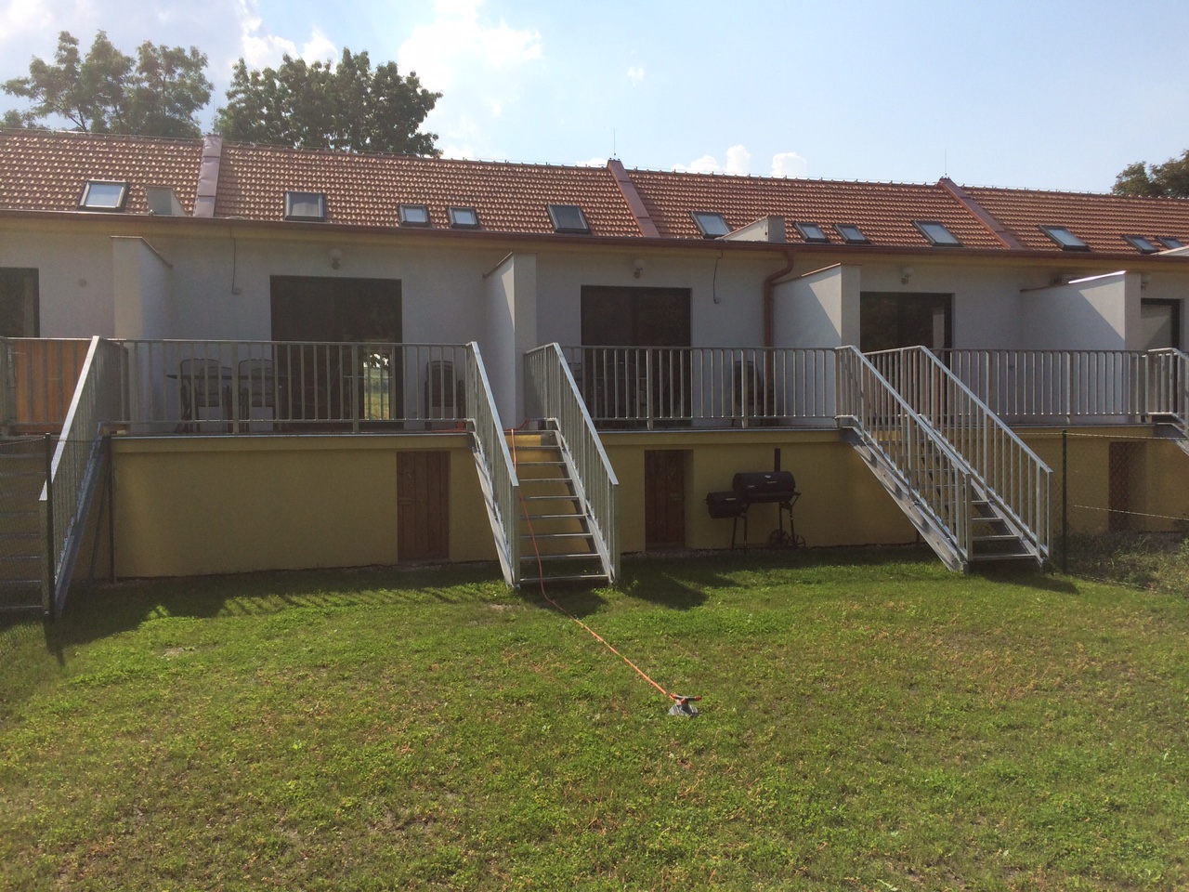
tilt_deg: -1.8
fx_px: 996
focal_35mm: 29
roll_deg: +2.0
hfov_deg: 61.7
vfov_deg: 48.2
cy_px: 446
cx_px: 594
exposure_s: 1/2564
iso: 32
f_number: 2.2
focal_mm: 4.15
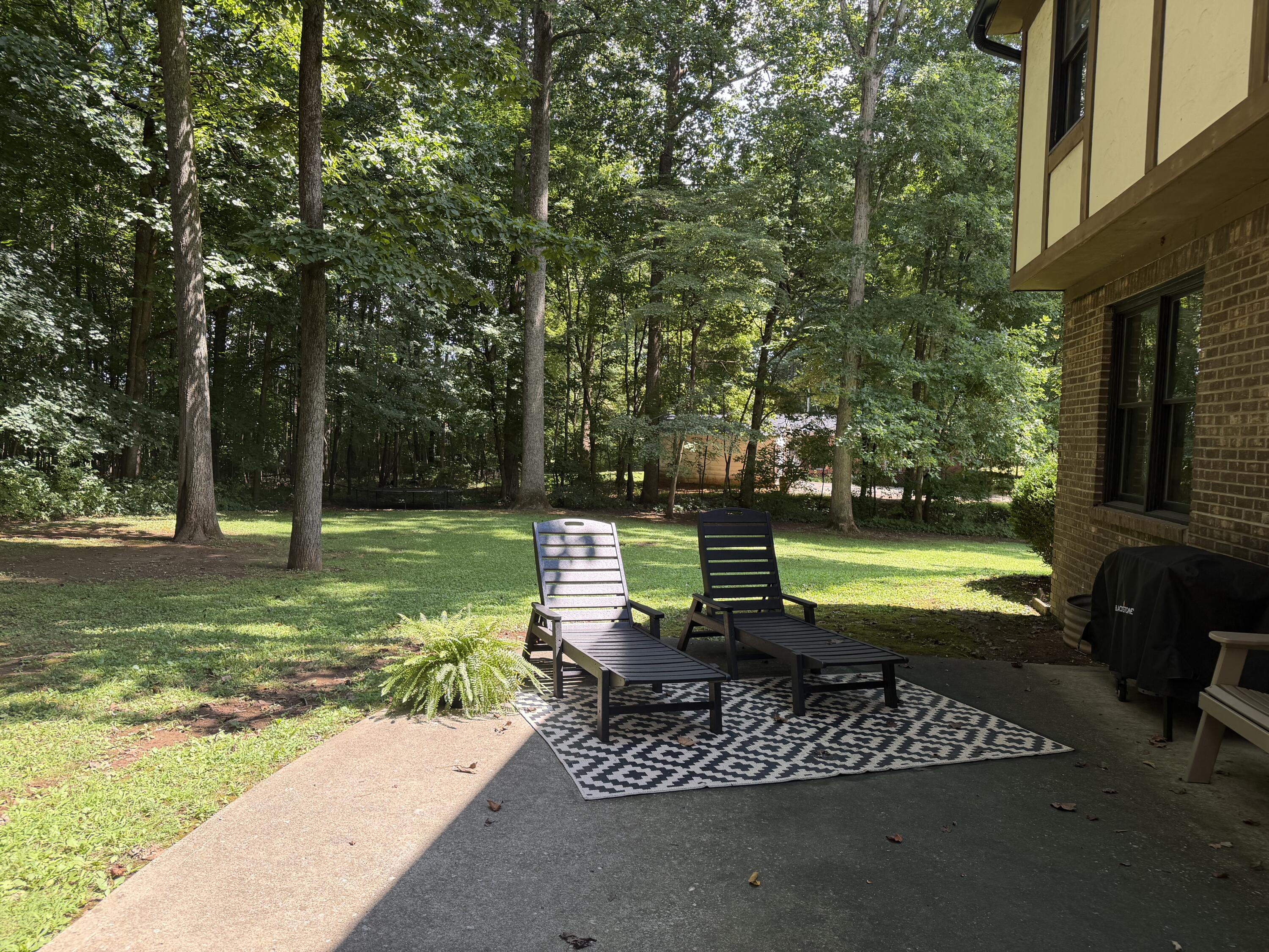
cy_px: 476
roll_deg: -1.4
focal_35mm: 24
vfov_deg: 56.8
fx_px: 880
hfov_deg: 71.6
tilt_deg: -3.2
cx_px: 634
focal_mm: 6.76
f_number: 1.78
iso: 100
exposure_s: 1/456
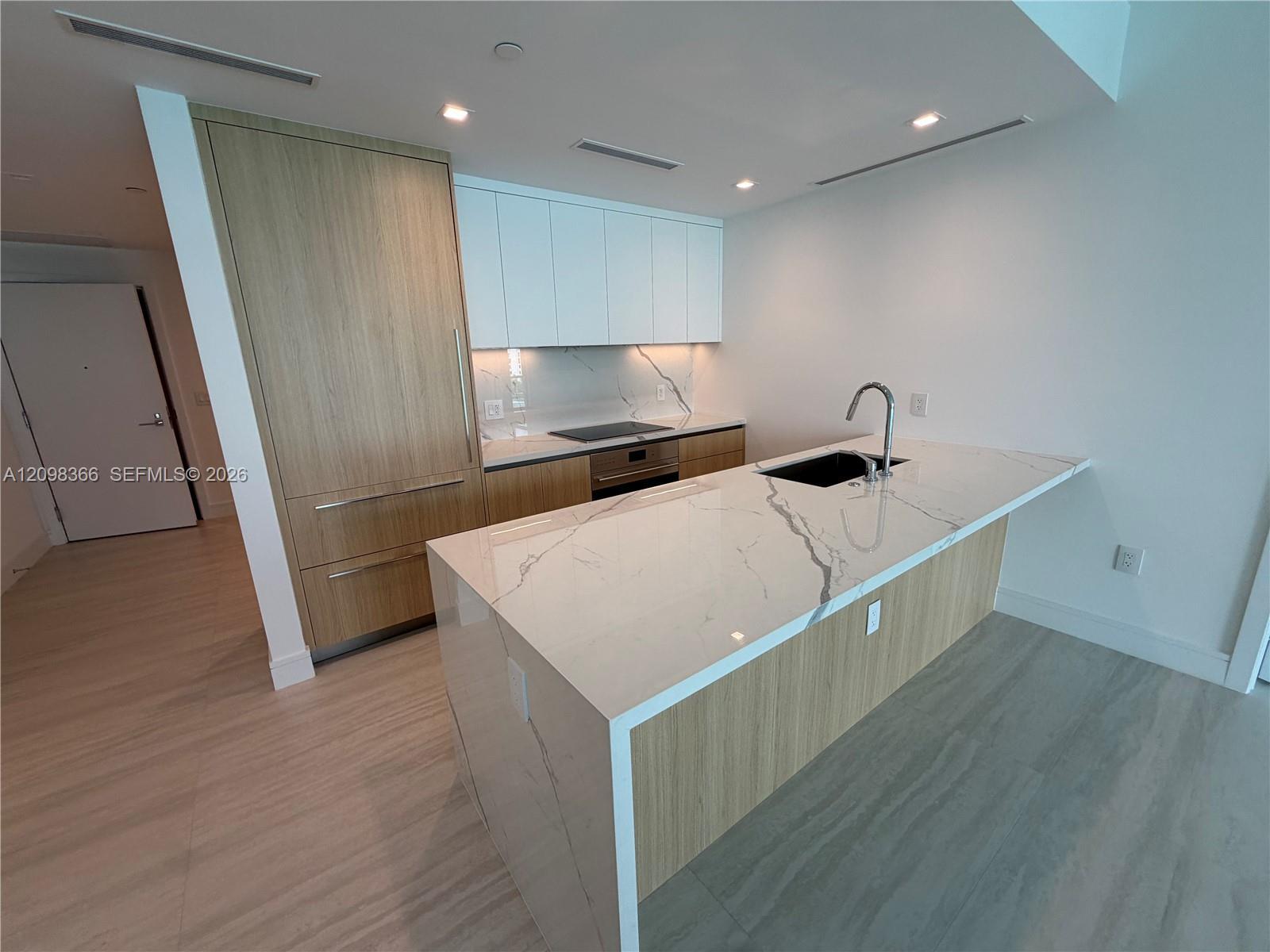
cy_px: 476
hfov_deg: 102.1
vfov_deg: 85.7
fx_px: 514
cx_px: 635
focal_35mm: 14
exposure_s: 1/121
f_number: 2.2
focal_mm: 2.22
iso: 50
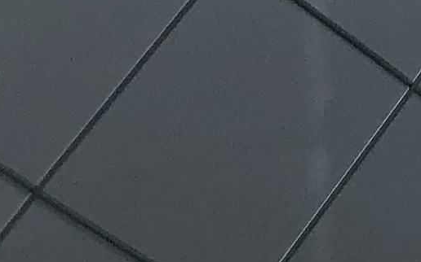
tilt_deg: -2.0
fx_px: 2661
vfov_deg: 5.1
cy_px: -756
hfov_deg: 7.7
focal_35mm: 232
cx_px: 1349
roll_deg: +1.3
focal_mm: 3.99
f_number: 1.8
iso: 20
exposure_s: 1/1656
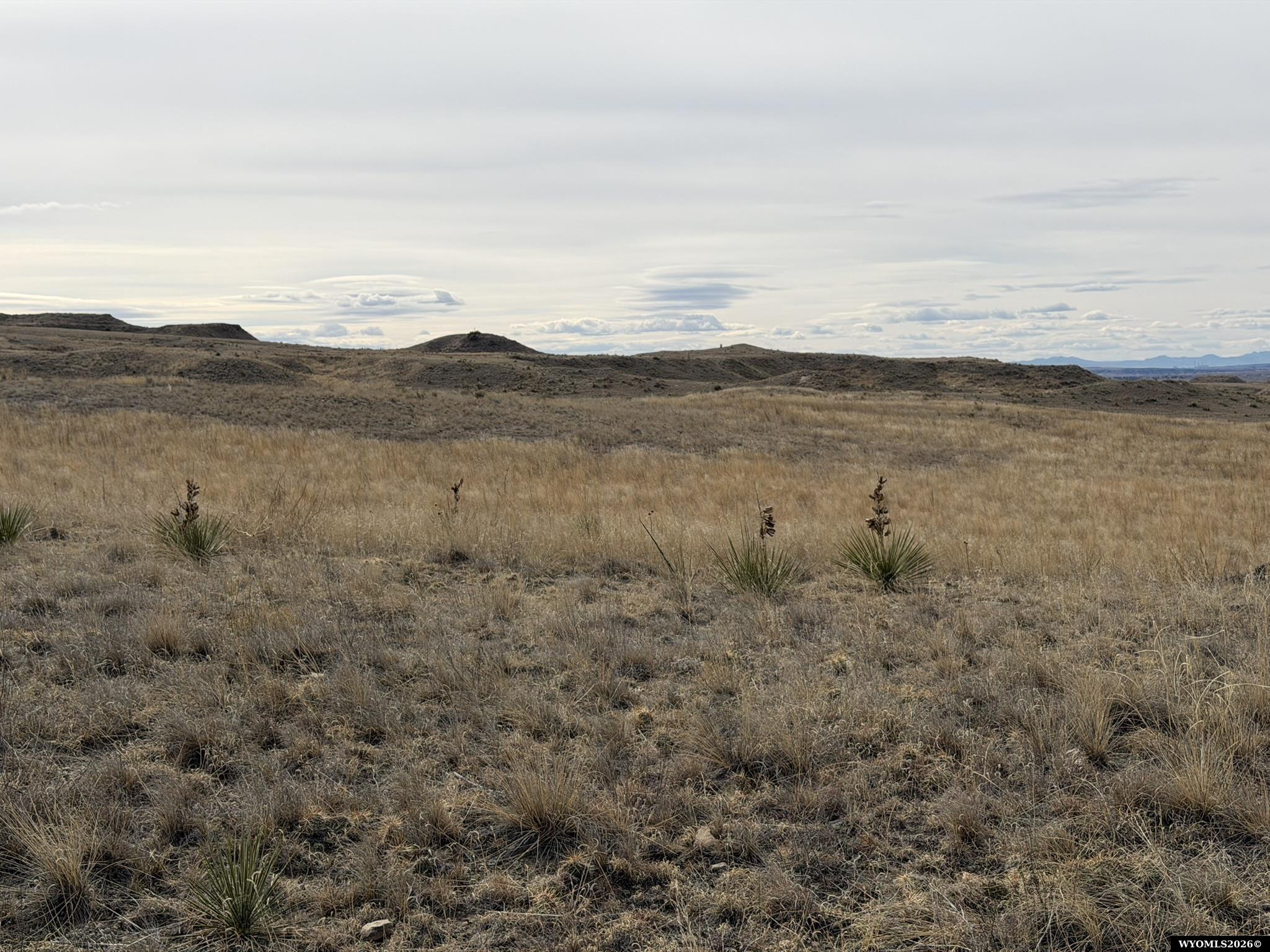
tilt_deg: -4.3
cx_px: 635
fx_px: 1761
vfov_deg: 30.3
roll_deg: +1.1
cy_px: 476
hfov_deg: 39.7
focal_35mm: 48
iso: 64
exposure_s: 1/9901
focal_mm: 6.76
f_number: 1.78
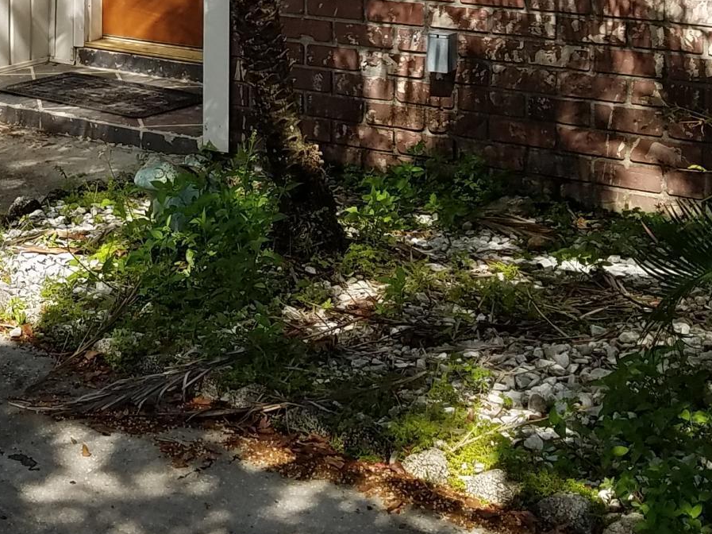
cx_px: 67
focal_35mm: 87
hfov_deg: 22.0
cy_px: -166
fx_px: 1789
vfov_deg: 16.1
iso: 50
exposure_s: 1/1984
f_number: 1.7
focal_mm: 4.2
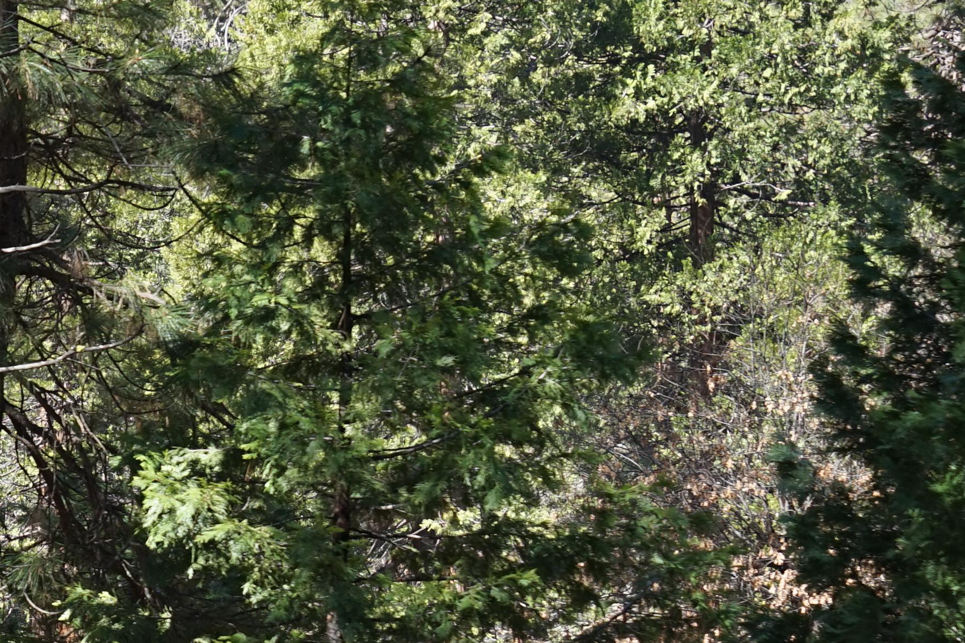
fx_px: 6325
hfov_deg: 8.5
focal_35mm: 236
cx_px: -599
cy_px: 744
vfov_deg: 5.8
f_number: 4.5
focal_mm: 70
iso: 100
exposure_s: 1/160
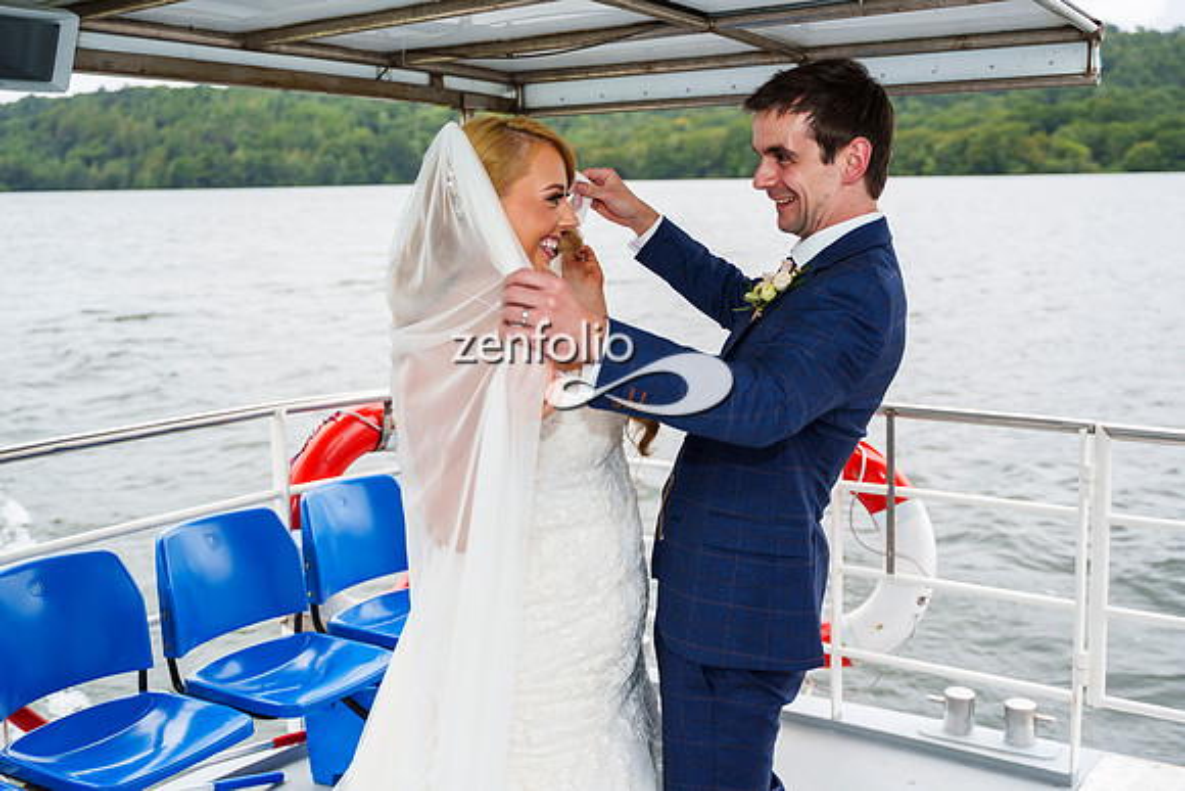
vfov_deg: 33.7
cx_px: 586
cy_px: 369
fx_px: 1304
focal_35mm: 40
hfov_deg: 48.9
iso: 250
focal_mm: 37
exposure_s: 1/250
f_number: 2.8
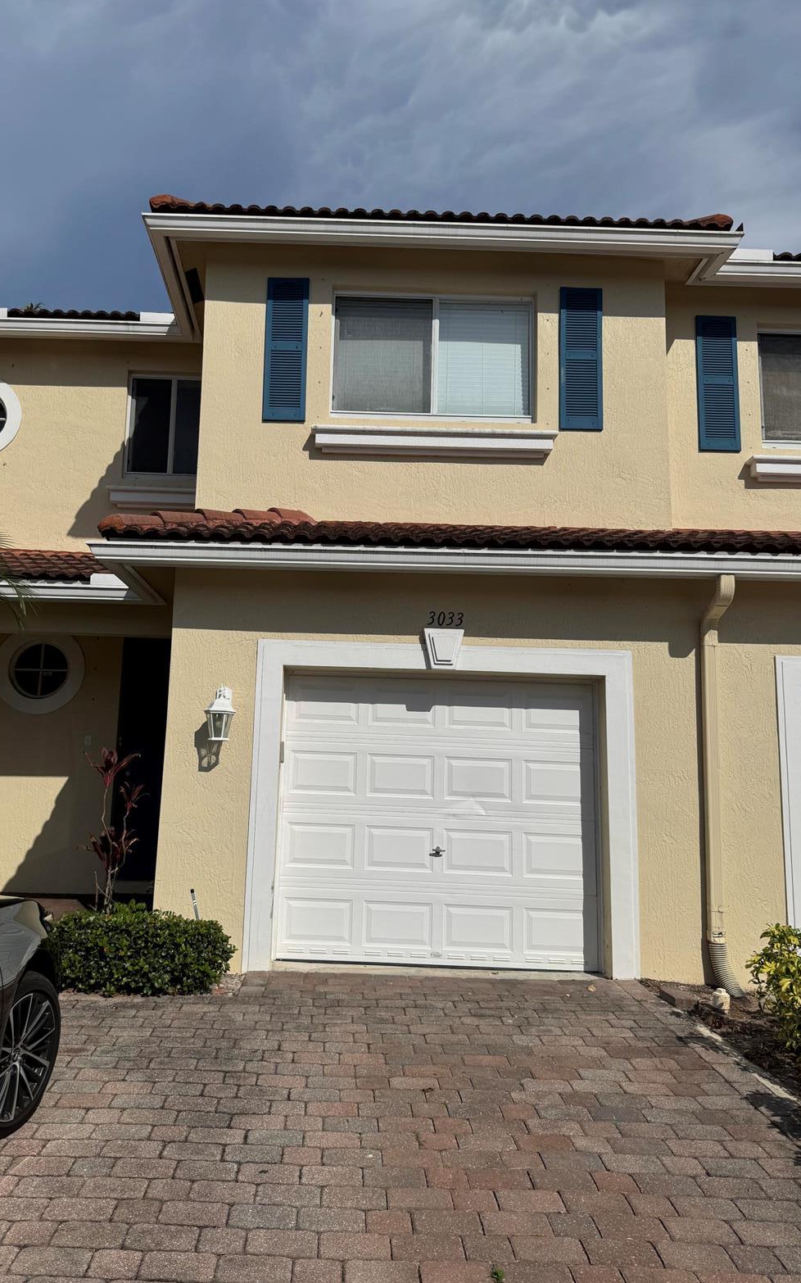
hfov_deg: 47.4
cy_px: 631
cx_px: 341
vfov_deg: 70.4
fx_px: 909
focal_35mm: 26
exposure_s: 1/12346
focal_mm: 6.76
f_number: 1.78
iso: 64
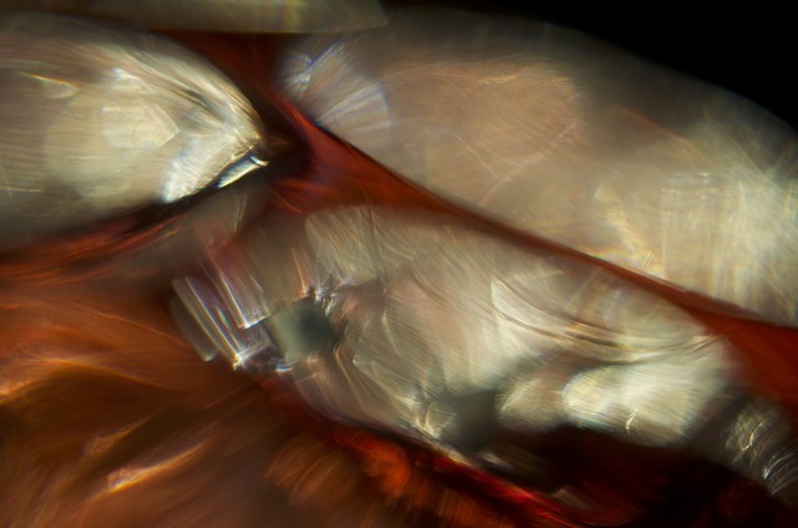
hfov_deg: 22.7
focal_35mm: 90
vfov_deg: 15.1
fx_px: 1991
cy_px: 264
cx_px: 399
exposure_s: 1/500
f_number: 3.5
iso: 100
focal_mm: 60
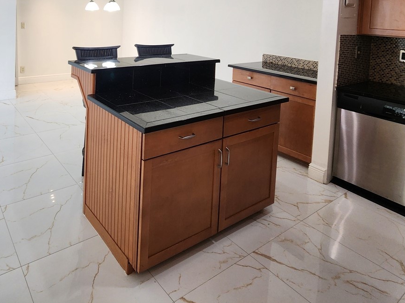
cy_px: 25
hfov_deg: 69.4
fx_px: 281
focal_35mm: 24
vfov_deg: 49.8
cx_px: 133
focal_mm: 2.2
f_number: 2.2
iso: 160
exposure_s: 1/60
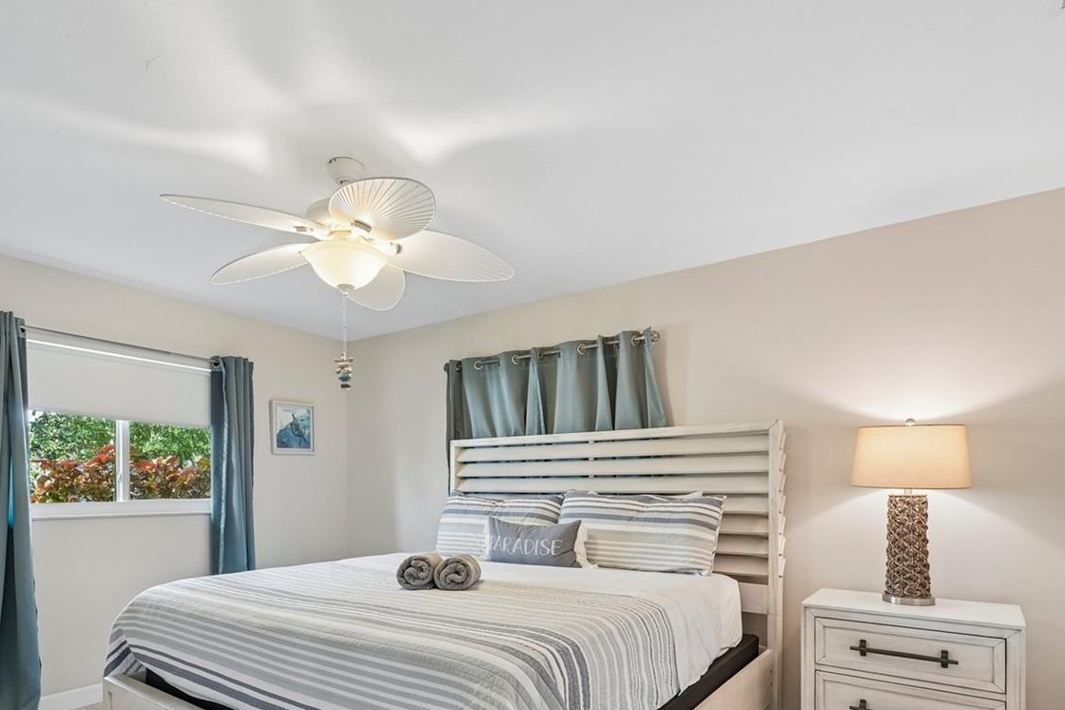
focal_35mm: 20
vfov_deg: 60.1
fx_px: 591
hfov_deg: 83.6
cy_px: 485
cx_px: 470
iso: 400
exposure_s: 1/6
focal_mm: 14
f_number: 8
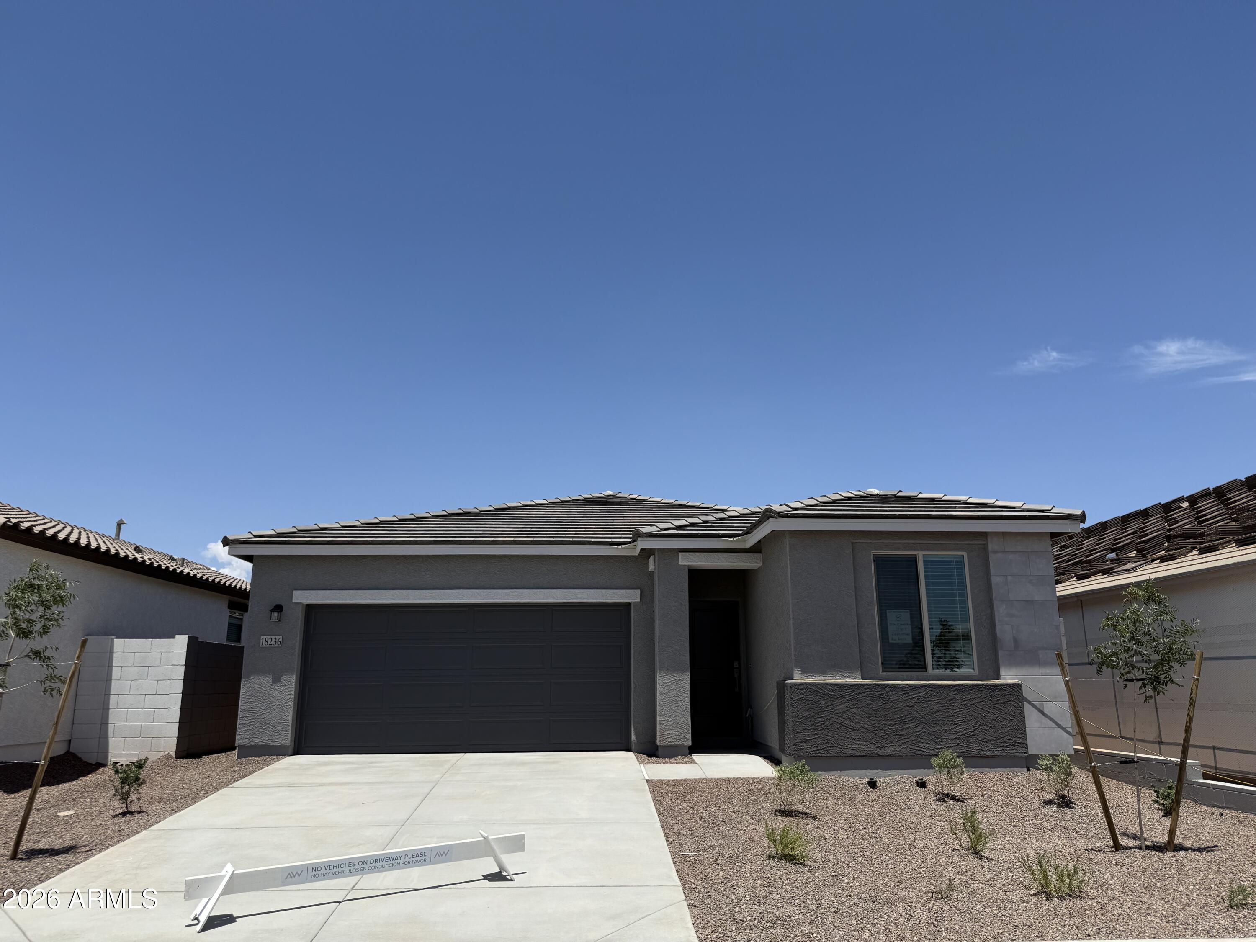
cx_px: 628
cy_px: 471
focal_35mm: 24
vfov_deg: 56.8
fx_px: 871
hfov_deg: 71.6
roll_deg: +0.1
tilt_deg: +13.8
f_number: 1.78
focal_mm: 6.76
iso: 80
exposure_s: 1/6173
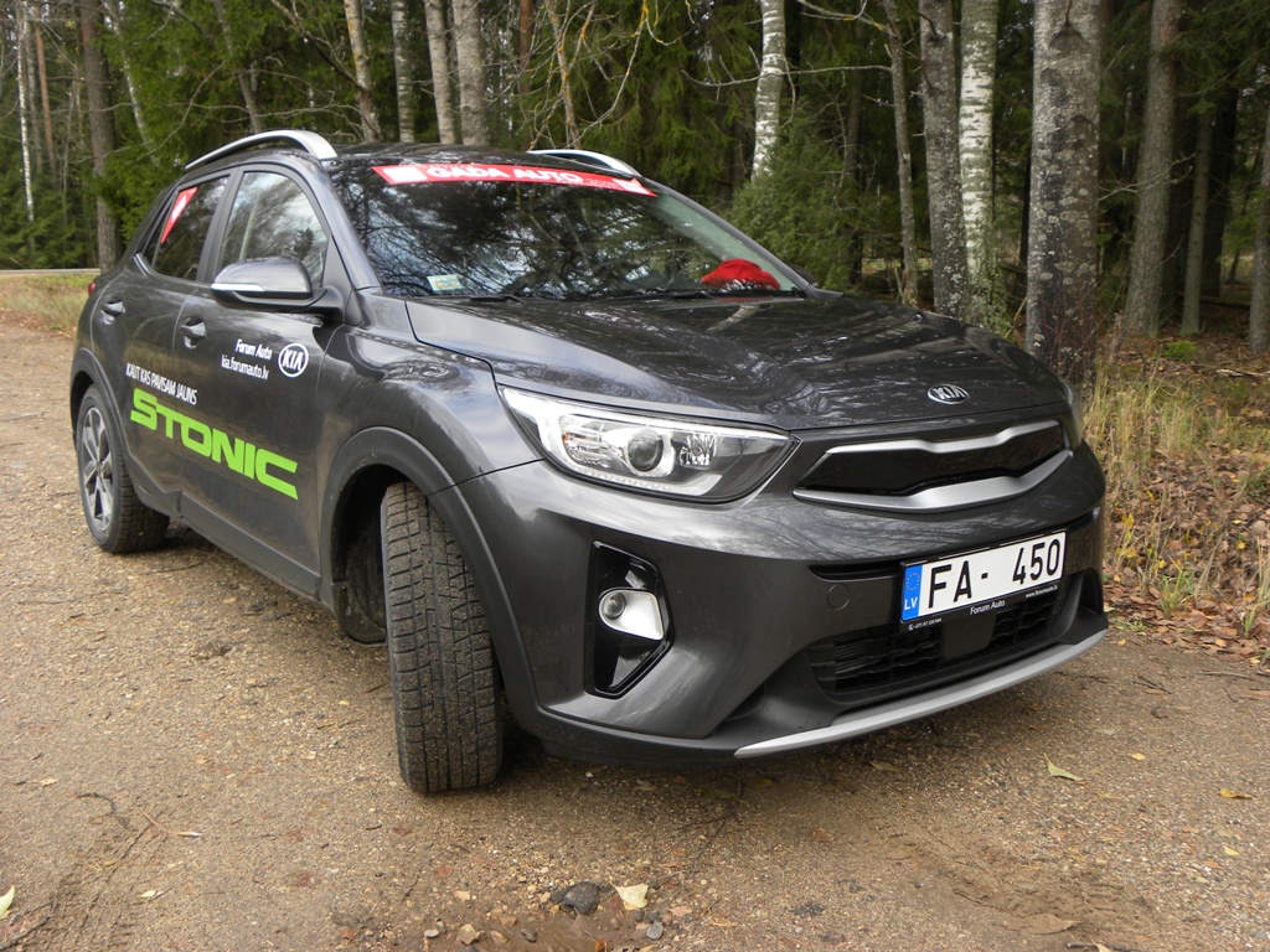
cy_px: 476
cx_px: 635
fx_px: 1211
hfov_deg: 55.4
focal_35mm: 33
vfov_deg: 42.9
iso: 64
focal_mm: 5.9
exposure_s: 1/68
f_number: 2.8
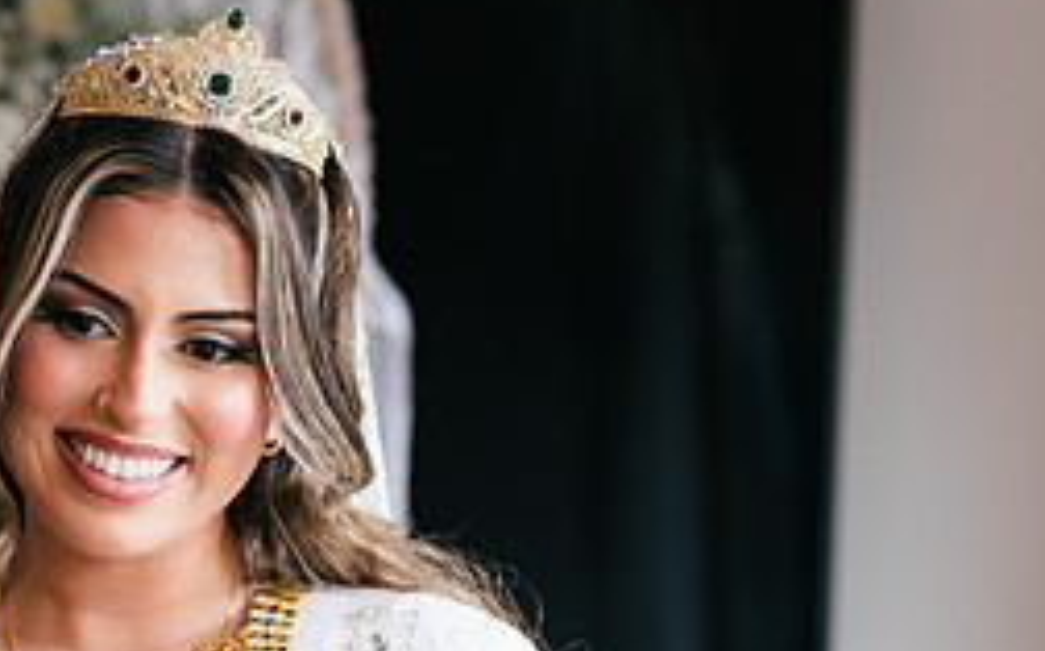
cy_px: 612
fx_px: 5008
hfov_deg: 11.9
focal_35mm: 176
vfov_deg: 7.4
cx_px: 228
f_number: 1.4
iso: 160
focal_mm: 50
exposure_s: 1/160
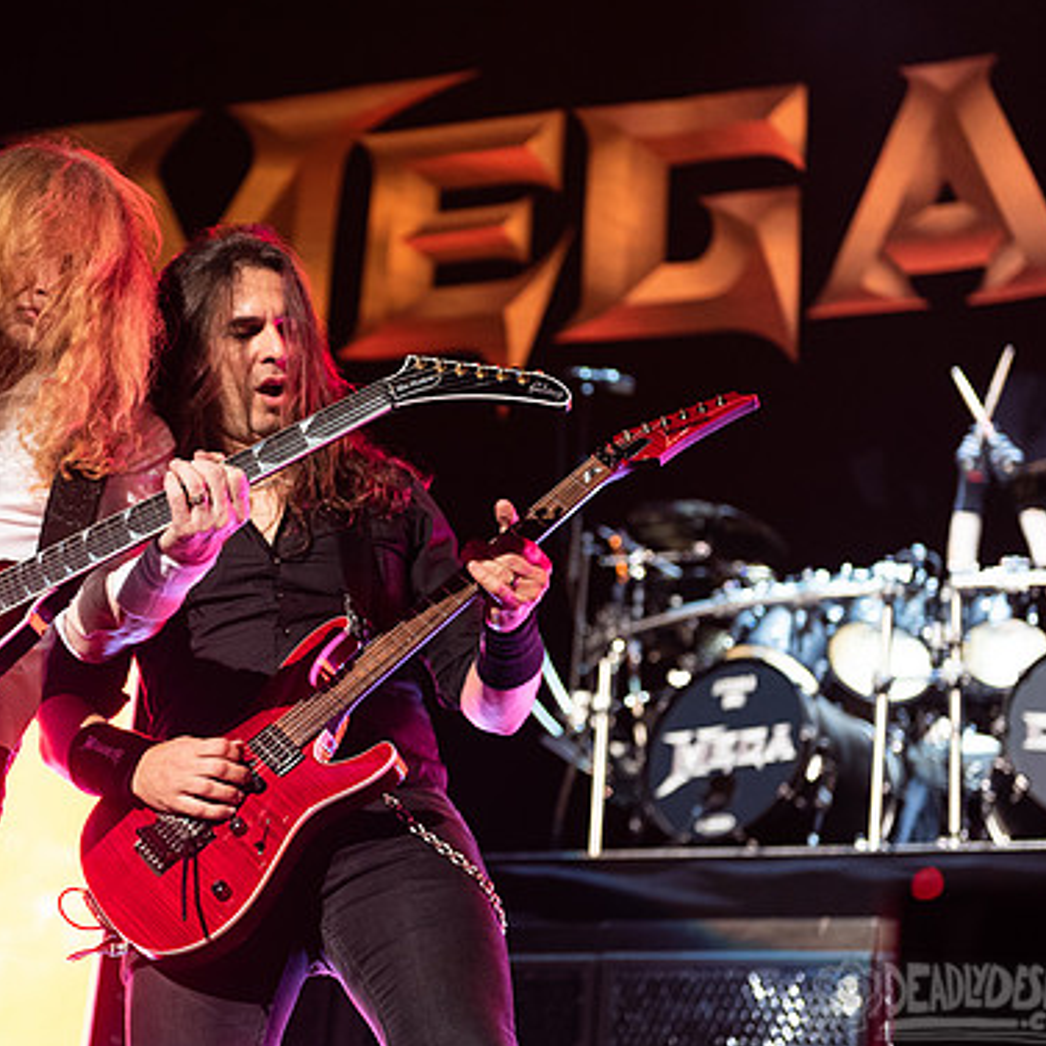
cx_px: 333
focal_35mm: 81
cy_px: 523
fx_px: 2769
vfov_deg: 21.4
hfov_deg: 21.3
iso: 2000
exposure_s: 1/320
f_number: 3.2
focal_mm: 62
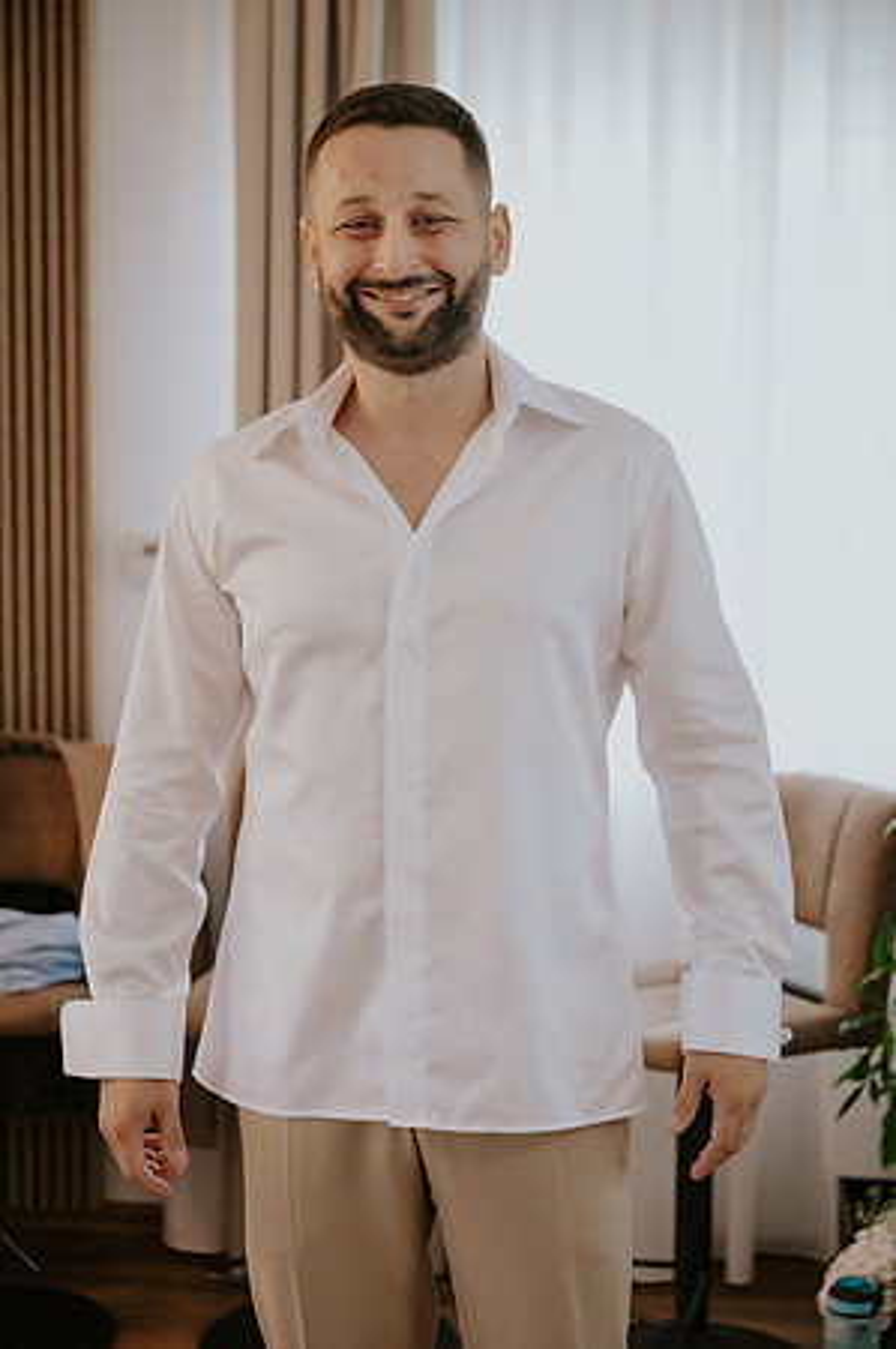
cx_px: 448
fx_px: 2058
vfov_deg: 36.3
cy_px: 674
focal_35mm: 55
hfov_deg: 24.6
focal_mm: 55
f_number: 2.8
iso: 800
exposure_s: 1/100
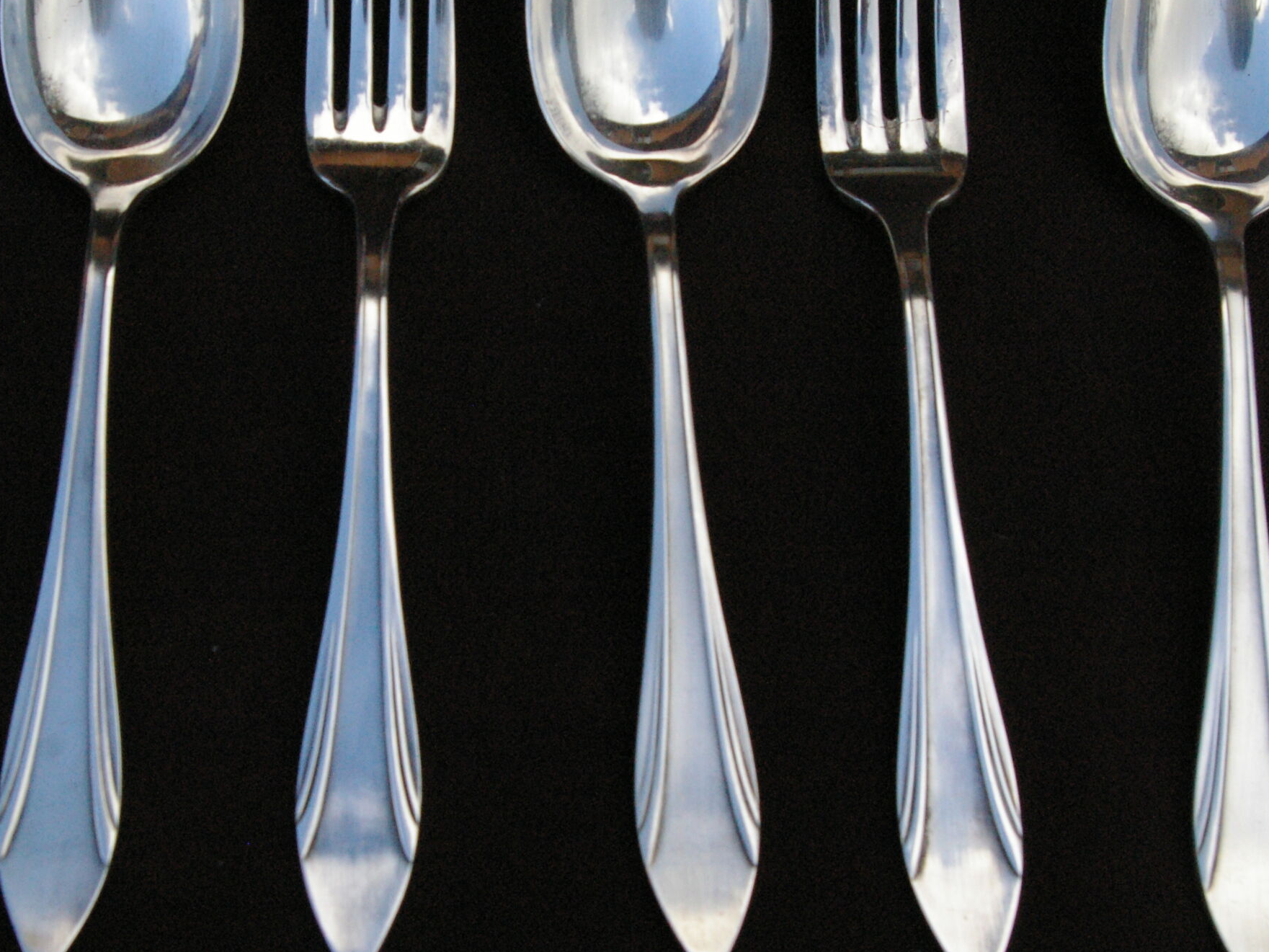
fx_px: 2346
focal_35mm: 64
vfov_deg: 22.9
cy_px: 458
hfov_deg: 30.2
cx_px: 571
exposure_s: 1/750
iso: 1600
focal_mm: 26
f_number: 8
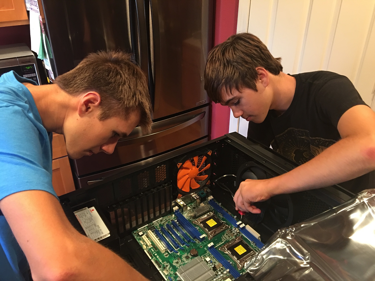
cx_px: 188
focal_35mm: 29
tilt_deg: -28.5
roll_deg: +0.7
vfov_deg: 48.2
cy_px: 140
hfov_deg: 61.7
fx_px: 314
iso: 100
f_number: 2.2
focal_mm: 4.15
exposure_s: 1/10
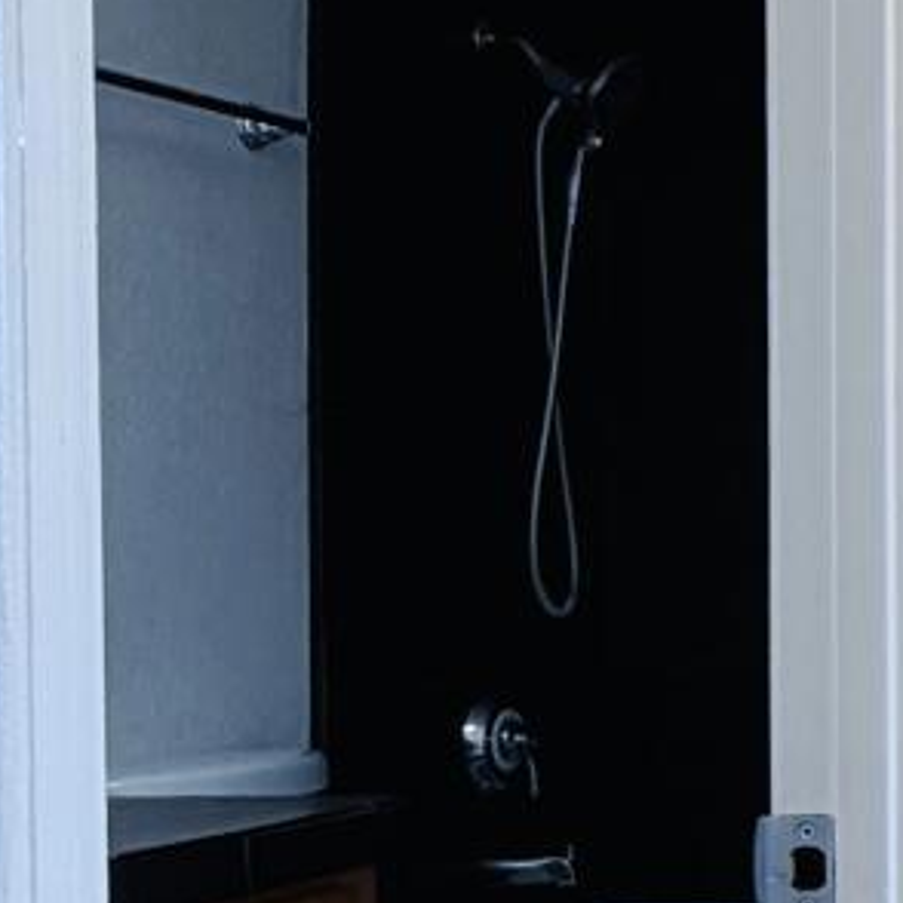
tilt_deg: -1.9
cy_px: 591
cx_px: 1814
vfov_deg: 20.6
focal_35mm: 84
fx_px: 2479
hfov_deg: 16.0
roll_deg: -2.3
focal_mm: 2.22
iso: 80
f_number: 2.2
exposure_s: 1/120
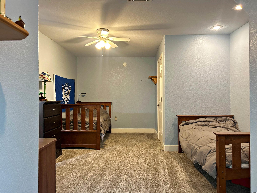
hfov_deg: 67.3
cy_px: 96
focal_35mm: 26
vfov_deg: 53.1
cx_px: 128
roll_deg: +0.6
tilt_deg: +0.0
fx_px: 193
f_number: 1.5
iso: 160
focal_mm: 5.7
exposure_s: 1/60
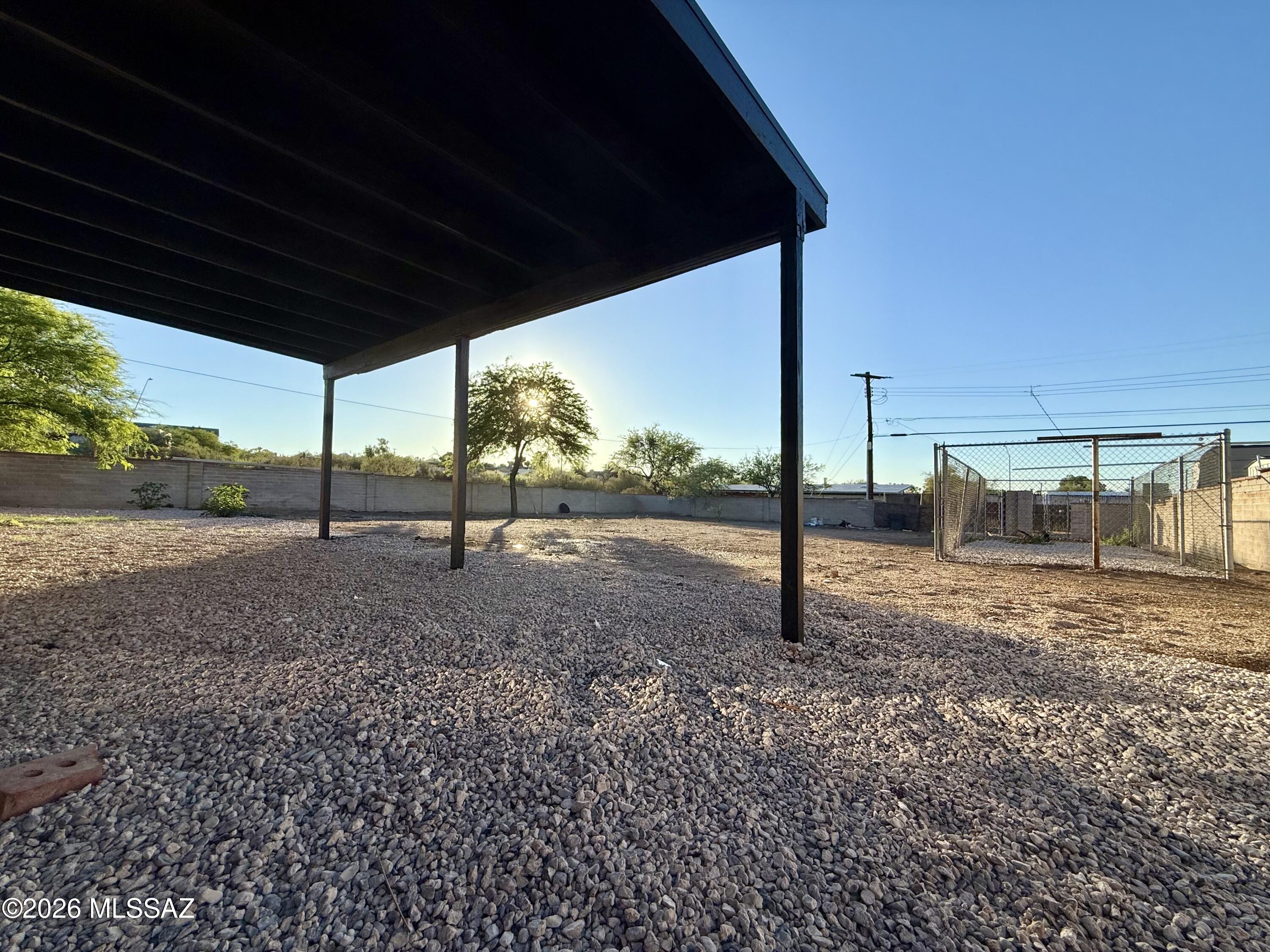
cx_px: 635
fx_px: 514
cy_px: 476
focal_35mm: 14
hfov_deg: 102.1
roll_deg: -1.9
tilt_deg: +1.7
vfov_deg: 85.7
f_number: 2.2
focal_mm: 2.22
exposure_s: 1/1901
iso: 50
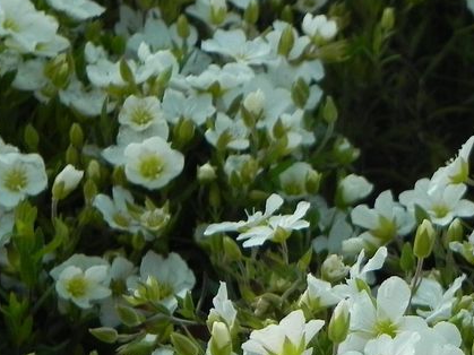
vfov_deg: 8.8
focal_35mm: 168
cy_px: 380
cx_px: 587
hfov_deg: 11.5
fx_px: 2300
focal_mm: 11.8
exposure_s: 1/640
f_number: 4
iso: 160
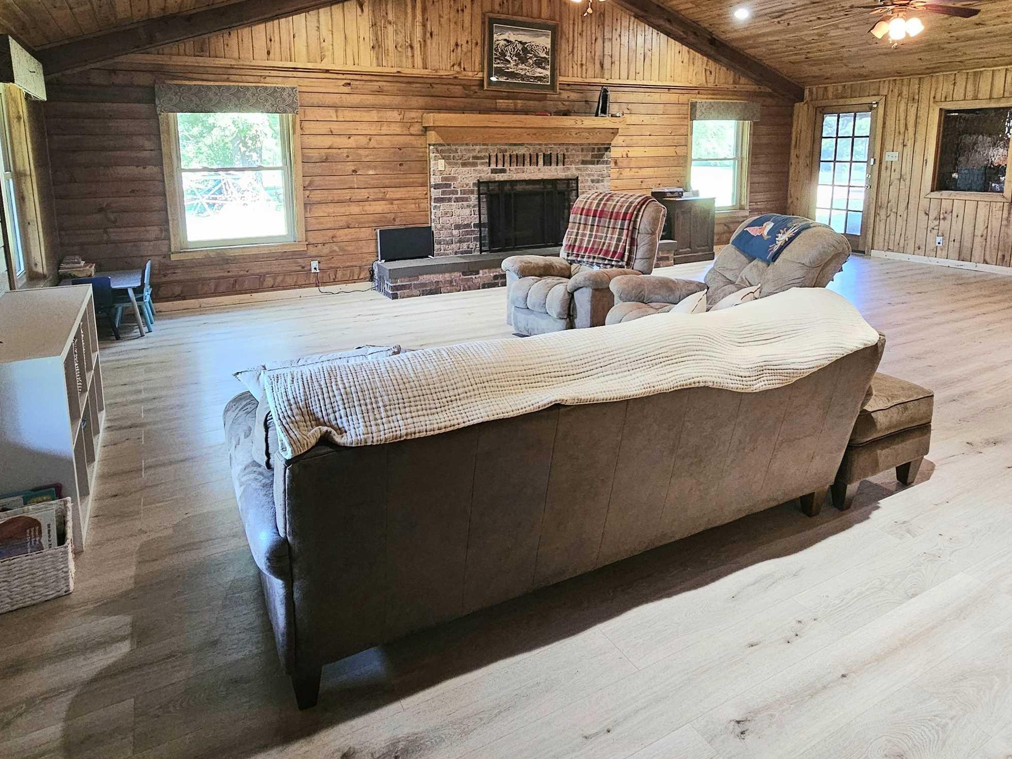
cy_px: 252
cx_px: 483
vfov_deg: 64.3
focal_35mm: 20
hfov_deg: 81.7
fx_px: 585
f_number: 2.2
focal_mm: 2.2
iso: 400
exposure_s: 1/30
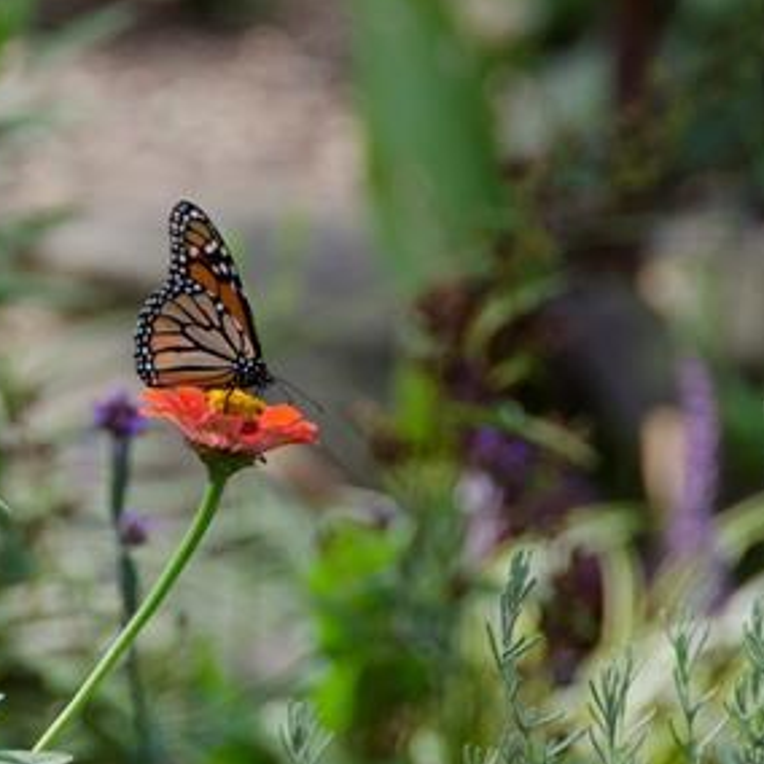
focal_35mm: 583
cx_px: 22
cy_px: 335
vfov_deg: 3.0
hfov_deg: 3.0
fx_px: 14558
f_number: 6.3
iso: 800
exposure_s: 1/1250
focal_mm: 200
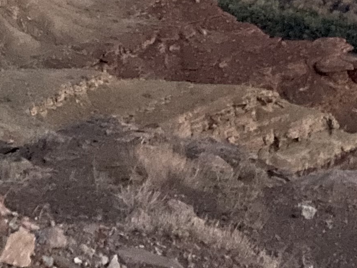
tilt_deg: -2.3
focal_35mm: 119
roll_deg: -0.1
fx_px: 1227
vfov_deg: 11.3
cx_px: 457
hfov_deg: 15.8
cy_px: -260
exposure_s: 1/24
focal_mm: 4.25
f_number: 1.8
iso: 1000
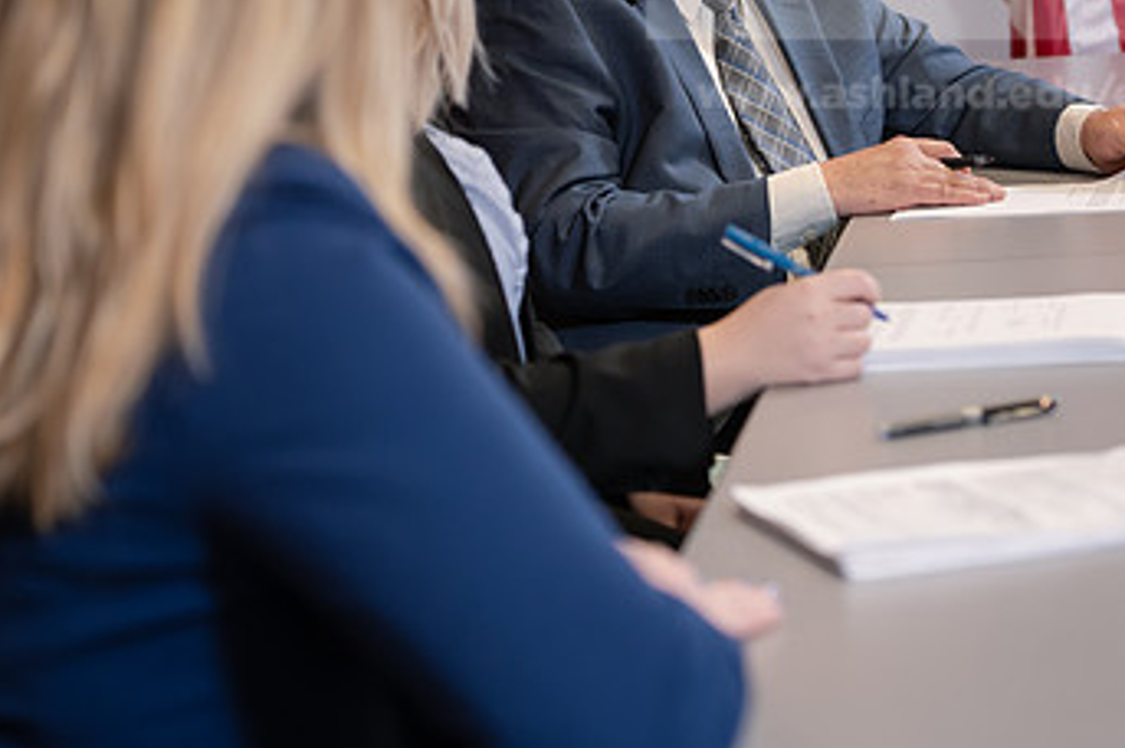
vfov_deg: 10.7
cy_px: 162
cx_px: 548
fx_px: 3965
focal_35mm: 127
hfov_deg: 16.1
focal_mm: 75
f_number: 3.5
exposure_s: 1/125
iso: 800
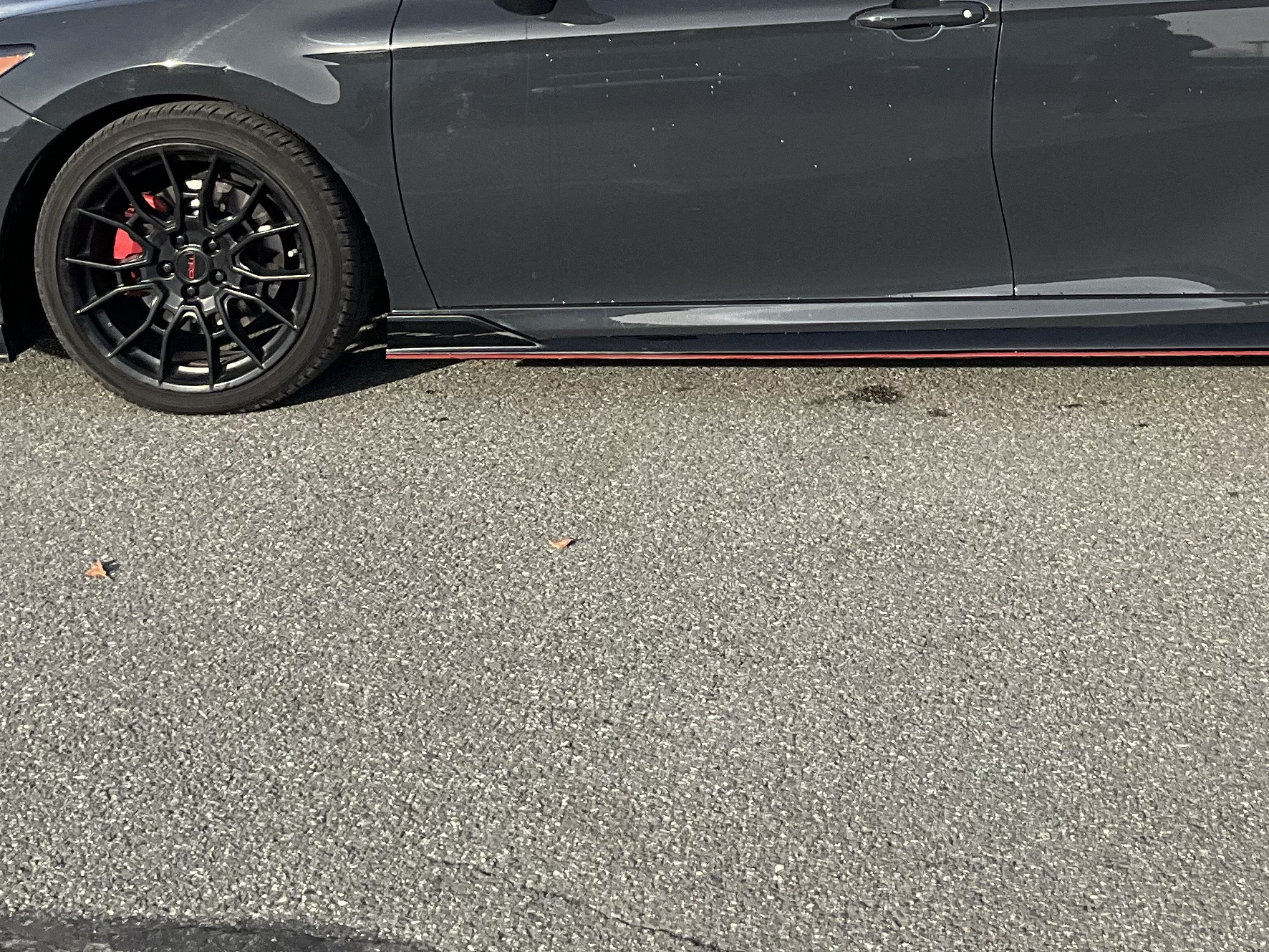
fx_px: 2420
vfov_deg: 21.5
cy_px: 14
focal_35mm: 66
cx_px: 947
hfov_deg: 29.0
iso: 25
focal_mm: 3
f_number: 1.8
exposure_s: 1/1577
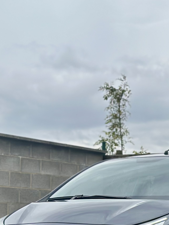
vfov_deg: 17.1
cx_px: 152
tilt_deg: +1.7
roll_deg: -0.8
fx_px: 742
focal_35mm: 114
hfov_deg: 12.9
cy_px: 193
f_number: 1.78
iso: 80
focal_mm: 6.86
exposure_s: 1/1475
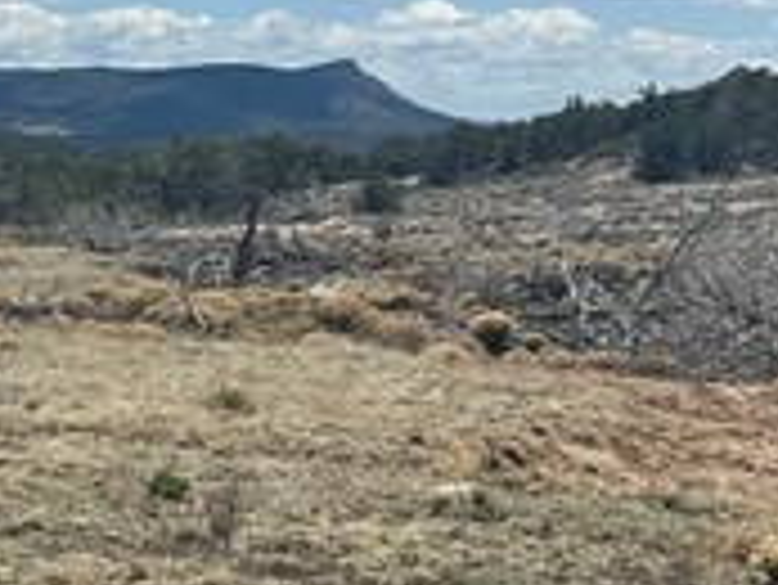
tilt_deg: -1.2
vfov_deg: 9.6
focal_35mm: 154
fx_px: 3464
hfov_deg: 12.3
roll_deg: +1.0
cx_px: -337
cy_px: 117
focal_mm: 5.7
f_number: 1.5
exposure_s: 1/8000
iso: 50
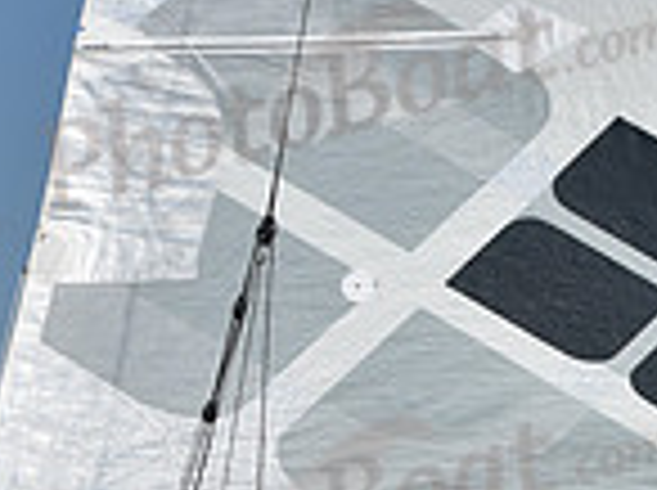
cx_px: 909
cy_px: 681
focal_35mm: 268
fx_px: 5078
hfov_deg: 7.3
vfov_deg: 5.5
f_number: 10
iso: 320
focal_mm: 70
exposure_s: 1/1250
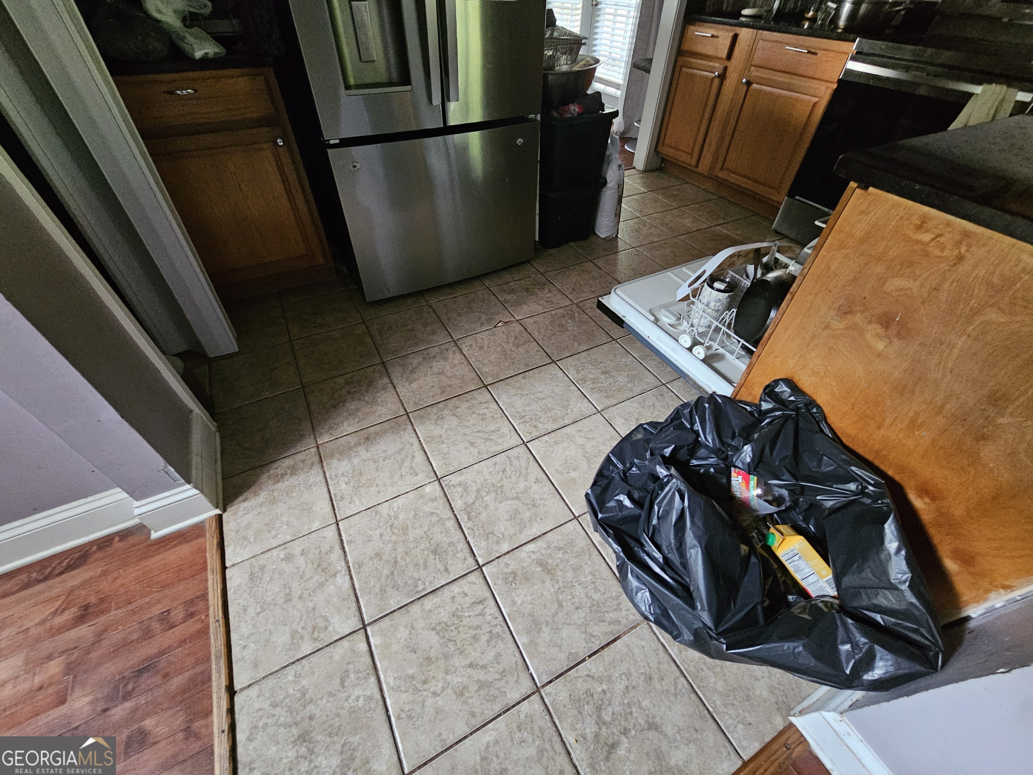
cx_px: 516
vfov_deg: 89.9
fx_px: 388
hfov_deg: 106.2
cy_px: 388
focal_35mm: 13
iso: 800
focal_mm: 2.2
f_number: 2.2
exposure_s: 1/24
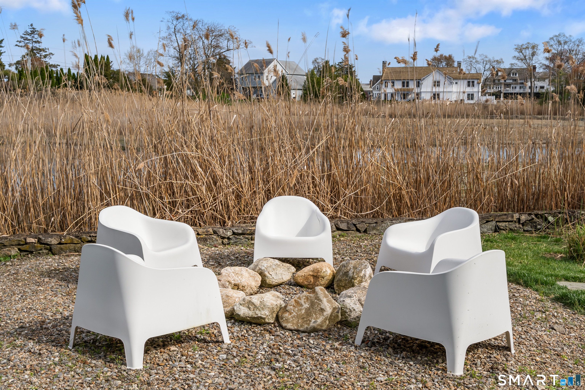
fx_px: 682
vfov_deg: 31.9
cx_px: 292
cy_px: 195
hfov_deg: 46.4
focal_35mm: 42
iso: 320
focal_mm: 28
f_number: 8
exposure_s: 1/1000
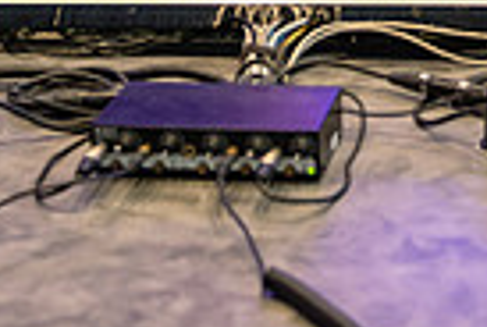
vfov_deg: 9.8
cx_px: 476
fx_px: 1830
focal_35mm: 135
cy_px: -215
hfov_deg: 14.9
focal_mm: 32
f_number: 2.8
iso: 1000
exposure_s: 1/60
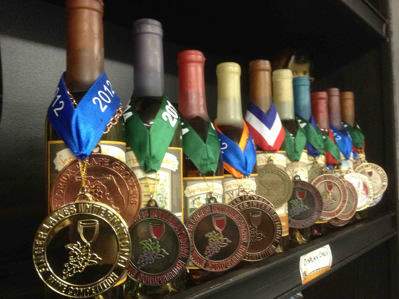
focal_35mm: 35
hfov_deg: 52.6
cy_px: 150
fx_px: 403
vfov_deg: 40.7
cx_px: 200
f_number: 2.4
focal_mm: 4.28
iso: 320
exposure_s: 1/20
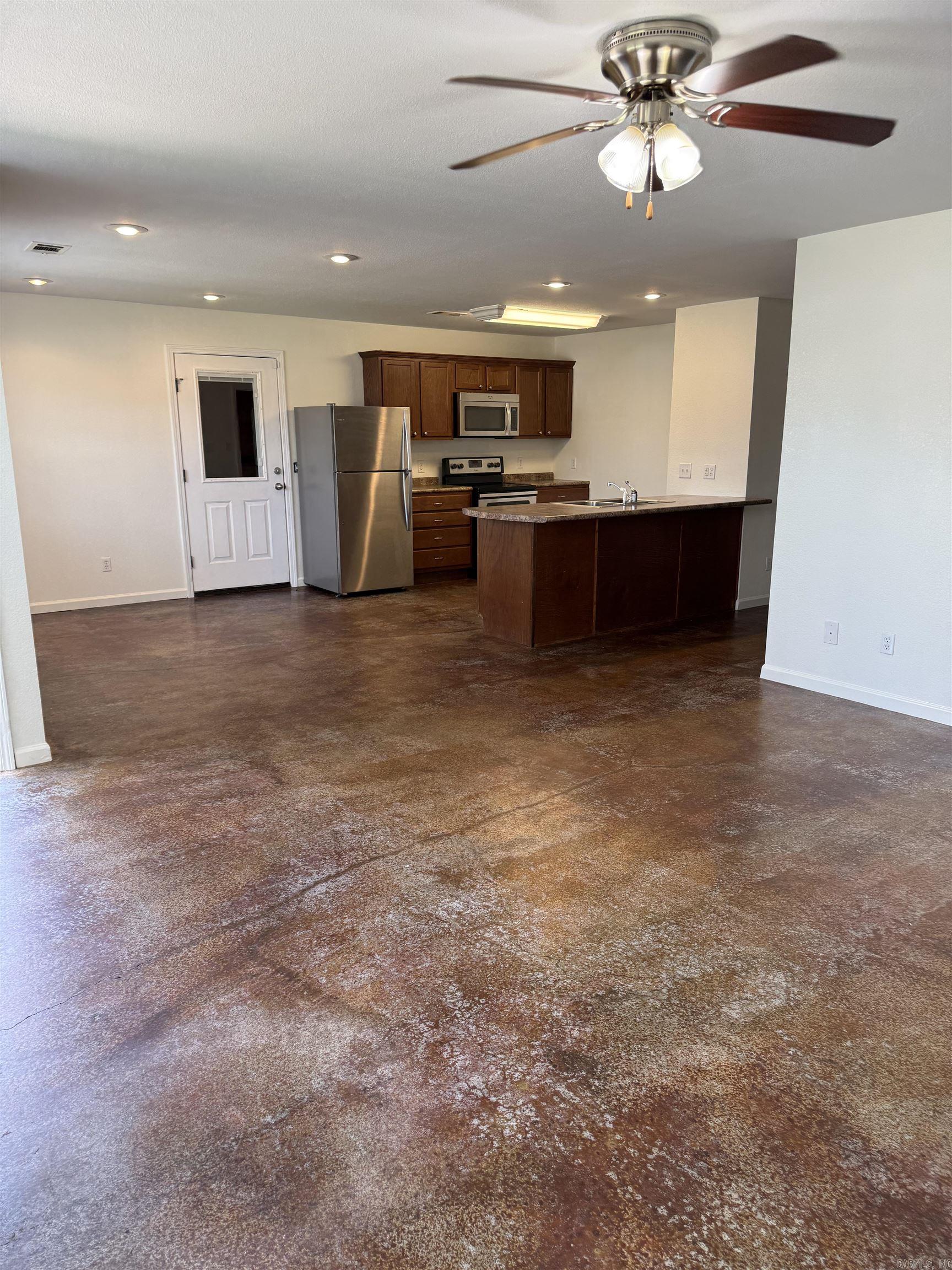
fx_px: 880
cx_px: 476
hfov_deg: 56.8
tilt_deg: -11.8
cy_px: 635
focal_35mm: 24
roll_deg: -0.8
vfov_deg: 71.6
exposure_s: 1/120
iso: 125
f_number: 1.78
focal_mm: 6.76
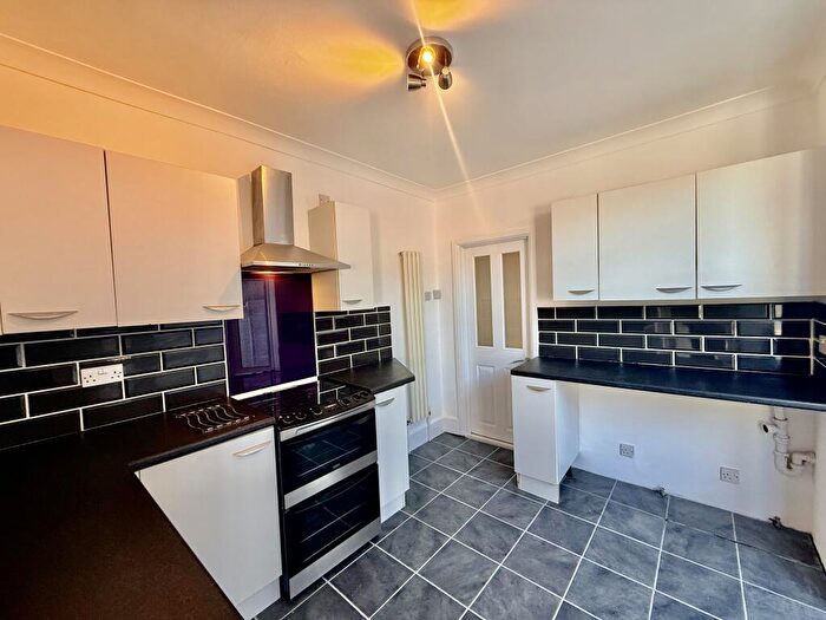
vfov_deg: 85.7
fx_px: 334
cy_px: 310
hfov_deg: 102.1
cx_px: 413
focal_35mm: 14
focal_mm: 2.22
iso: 160
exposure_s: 1/99
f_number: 2.2
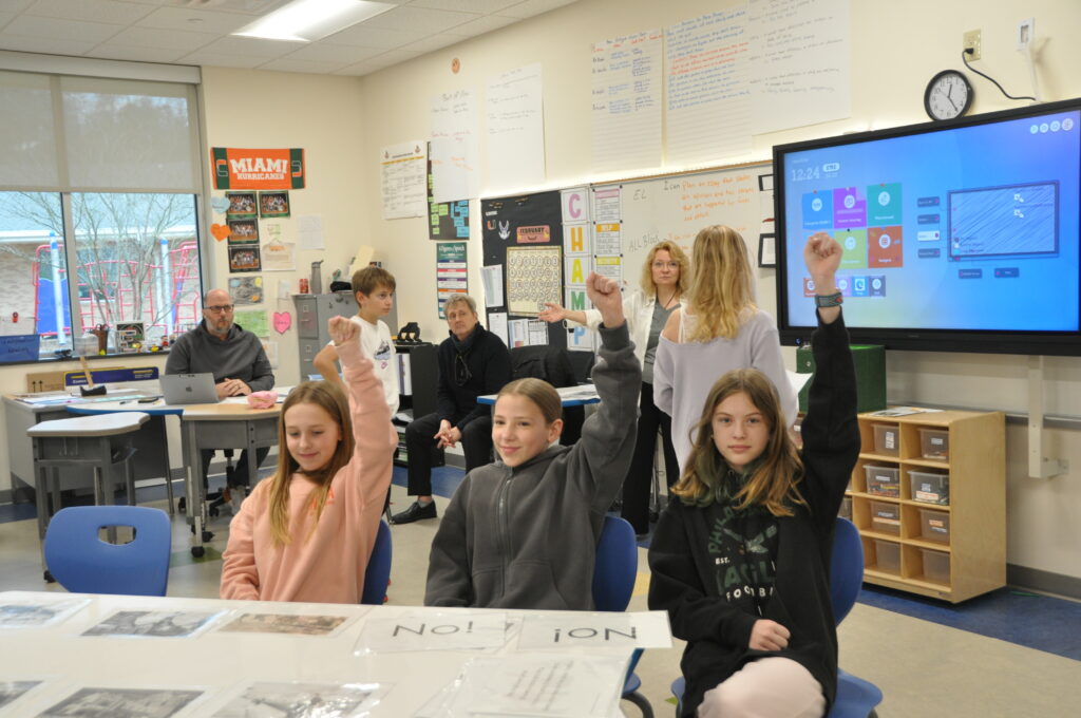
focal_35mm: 39
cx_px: 540
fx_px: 1170
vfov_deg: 34.1
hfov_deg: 49.6
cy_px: 359
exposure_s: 1/60
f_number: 4
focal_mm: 26
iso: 800
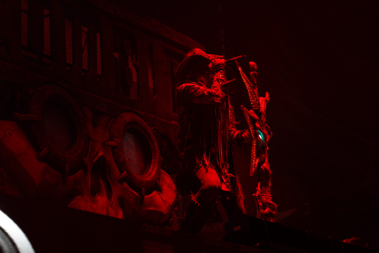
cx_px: 190
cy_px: 126
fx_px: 1105
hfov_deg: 19.5
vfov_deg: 13.0
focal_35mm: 105
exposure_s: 1/125
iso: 1000
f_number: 4
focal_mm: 105
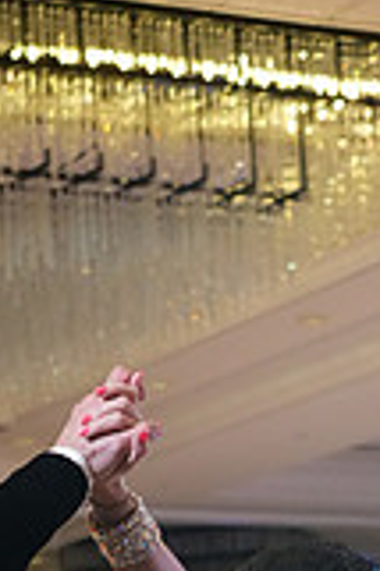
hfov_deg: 7.9
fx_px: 2745
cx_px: 428
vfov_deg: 11.2
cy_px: 979
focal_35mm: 173
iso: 4000
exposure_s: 1/500
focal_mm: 48
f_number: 4
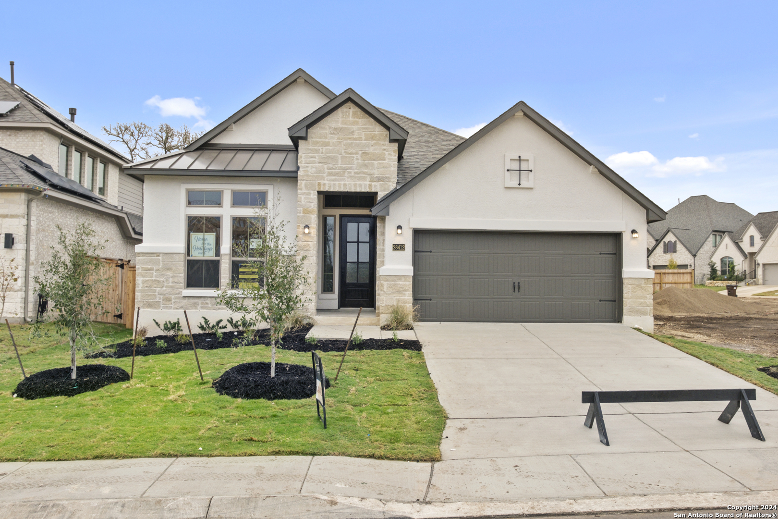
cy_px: 260
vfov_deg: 43.6
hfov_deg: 61.9
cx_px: 389
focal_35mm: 30
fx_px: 648
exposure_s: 1/50
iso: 500
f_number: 7.1
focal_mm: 20
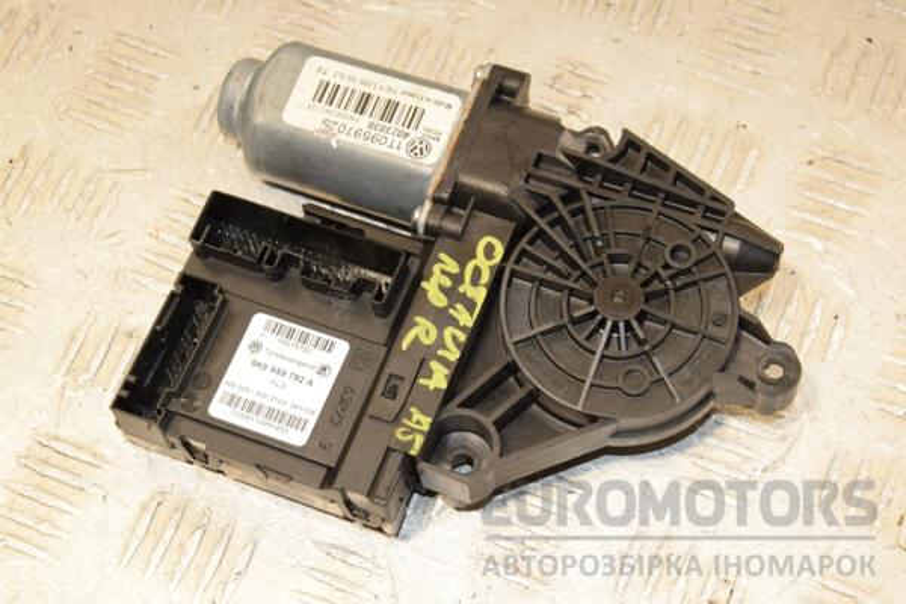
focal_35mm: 75
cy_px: 302
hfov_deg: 27.0
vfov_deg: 18.2
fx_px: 1887
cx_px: 453
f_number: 7.1
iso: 800
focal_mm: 50
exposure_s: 1/200
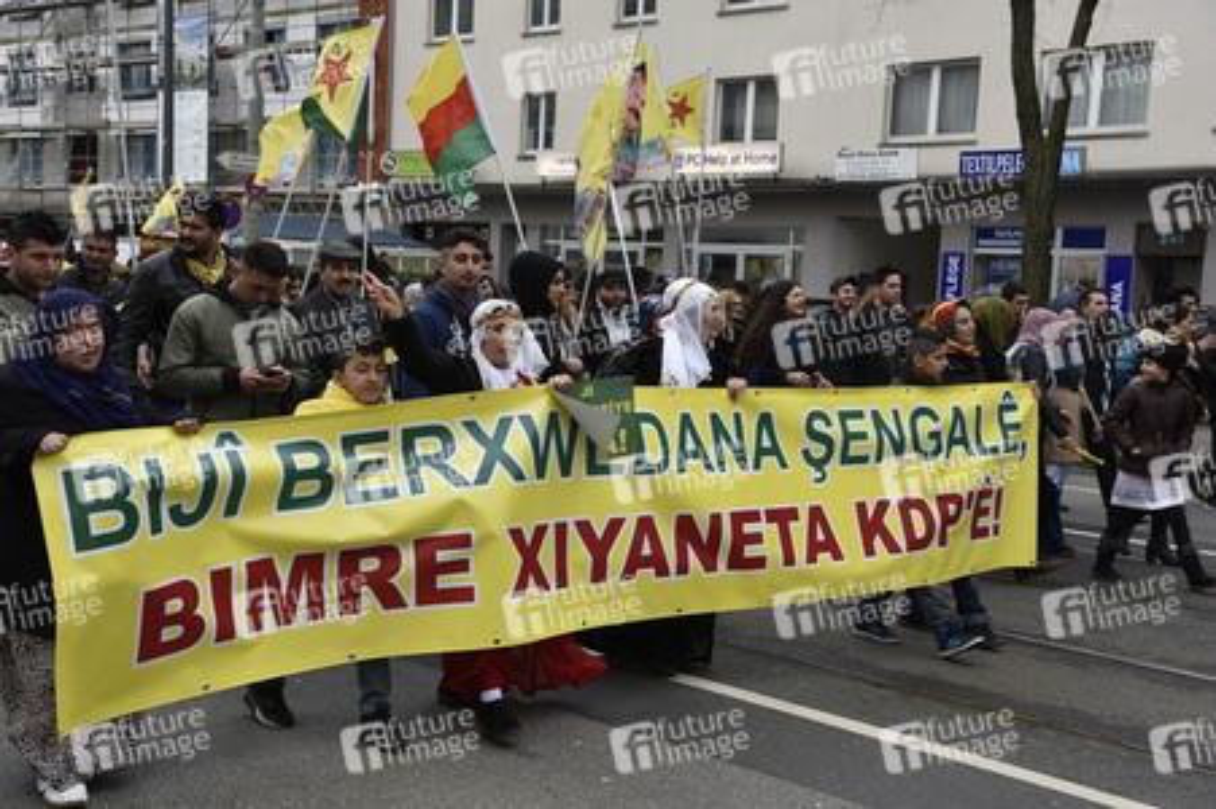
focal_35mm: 48
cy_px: 404
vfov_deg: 28.0
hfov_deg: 41.1
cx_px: 608
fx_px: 1620
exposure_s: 1/160
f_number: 6.3
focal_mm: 48
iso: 400
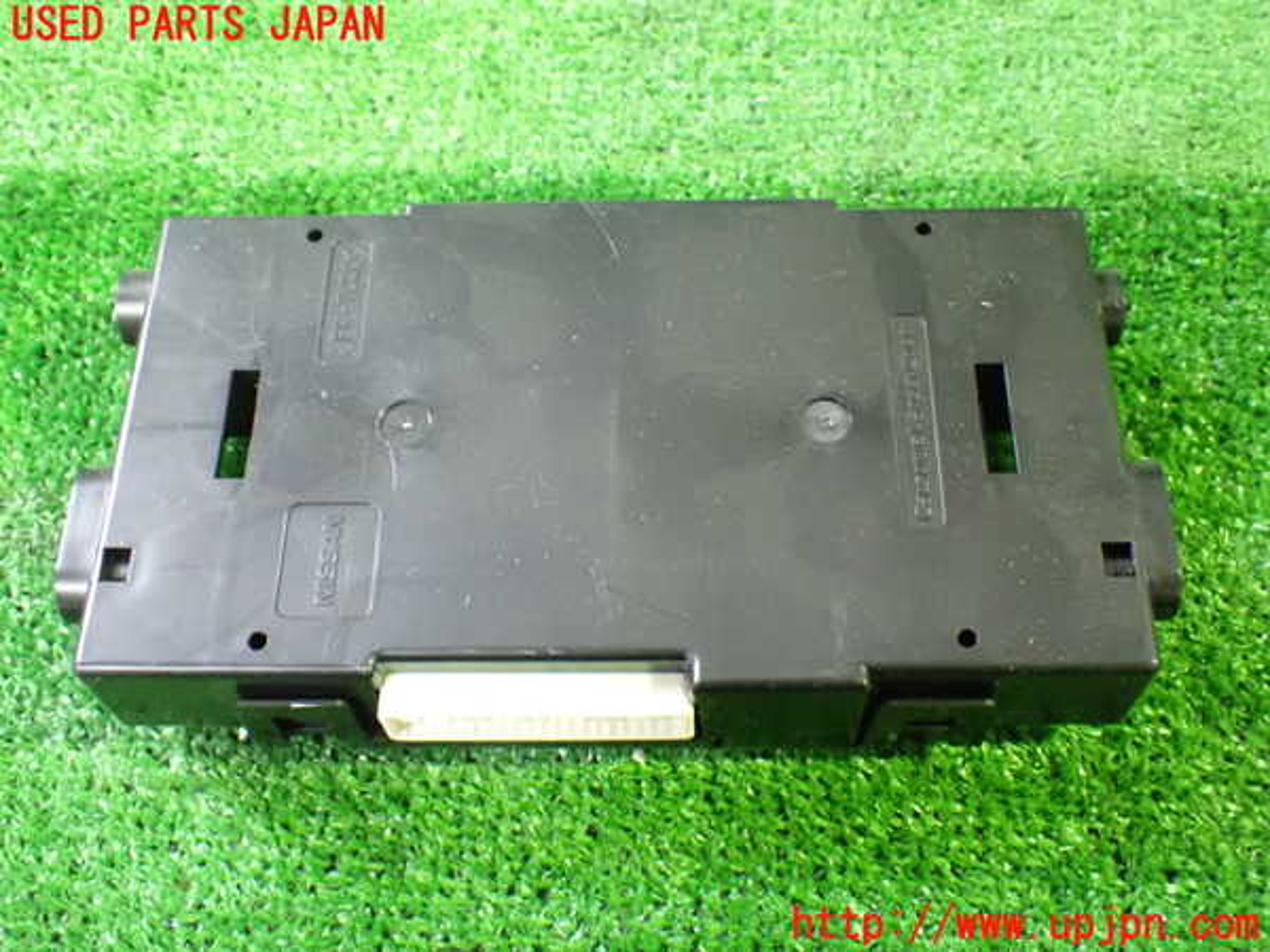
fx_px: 1394
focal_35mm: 38
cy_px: 476
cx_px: 635
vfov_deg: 37.7
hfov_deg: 49.0
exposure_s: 1/40
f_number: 2.7
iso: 1600
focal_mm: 6.83
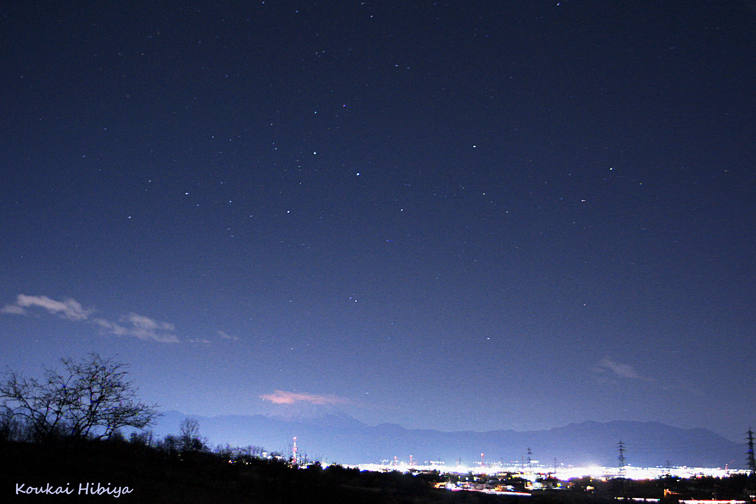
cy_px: 259
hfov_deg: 51.9
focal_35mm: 37
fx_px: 777
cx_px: 385
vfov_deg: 35.9
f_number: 4
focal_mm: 24
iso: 1600
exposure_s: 15
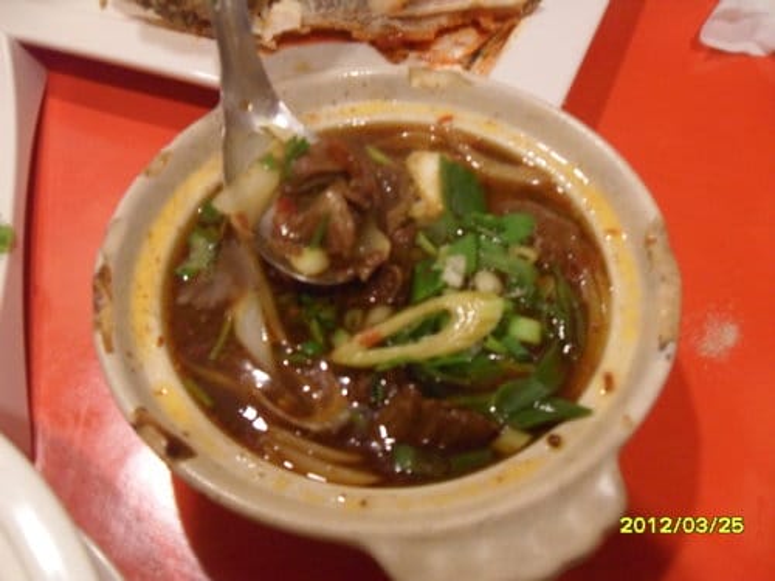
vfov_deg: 40.7
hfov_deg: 52.6
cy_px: 290
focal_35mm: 35
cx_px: 388
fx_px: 784
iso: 400
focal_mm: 6.2
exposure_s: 1/20
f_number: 2.8
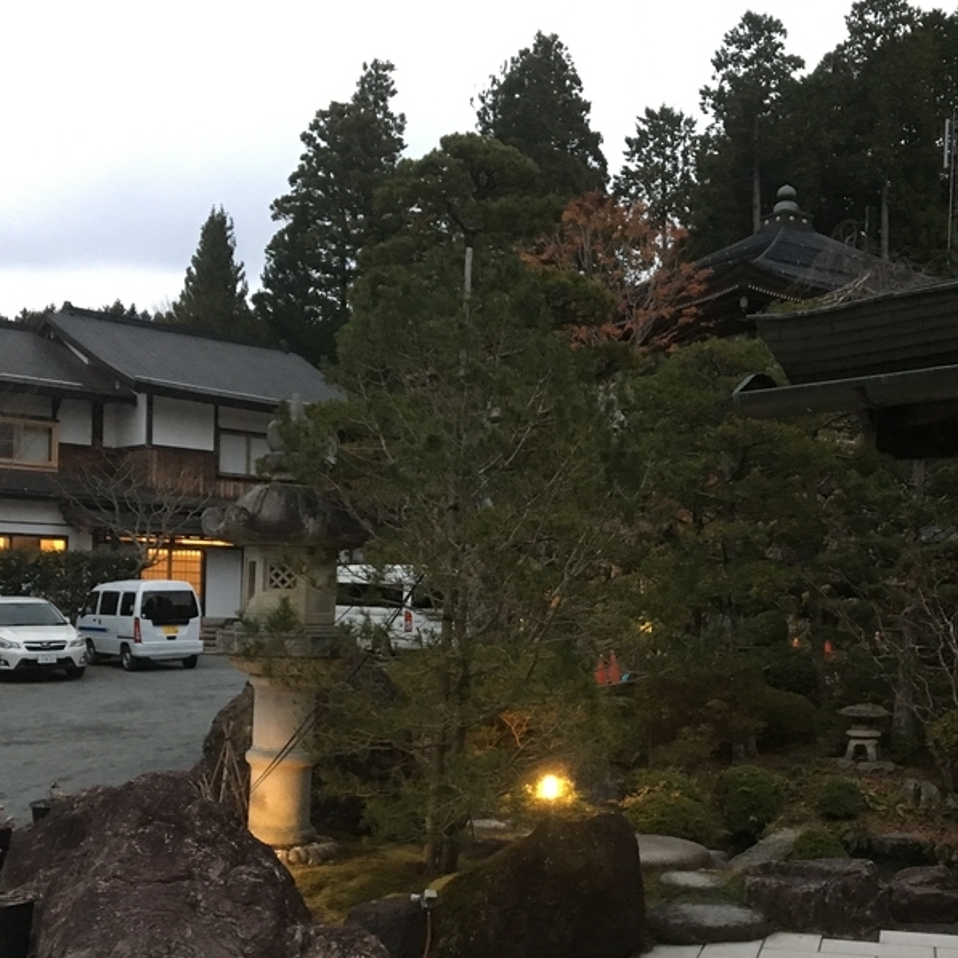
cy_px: 610
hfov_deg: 37.9
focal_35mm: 44
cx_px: 647
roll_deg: -0.6
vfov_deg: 38.1
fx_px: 1378
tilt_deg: -0.6
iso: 250
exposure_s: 1/15
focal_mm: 4.15
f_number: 2.2
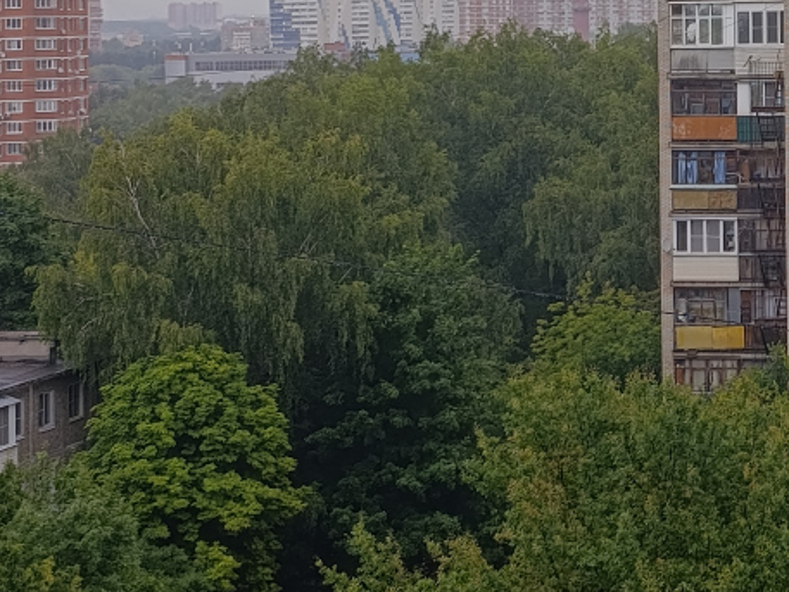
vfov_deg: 11.2
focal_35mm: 131
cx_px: 953
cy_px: -72
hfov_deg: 14.6
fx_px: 2987
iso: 50
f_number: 1.7
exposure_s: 1/300
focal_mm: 6.11
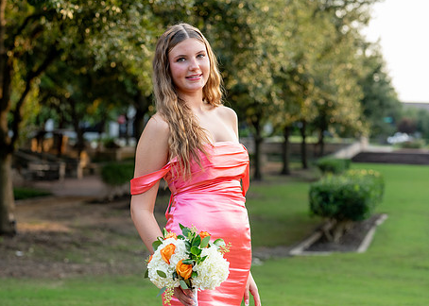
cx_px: 199
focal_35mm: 80
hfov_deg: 24.8
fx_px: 974
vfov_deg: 17.9
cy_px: 163
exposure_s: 1/400
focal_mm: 50
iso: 320
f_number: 2.5
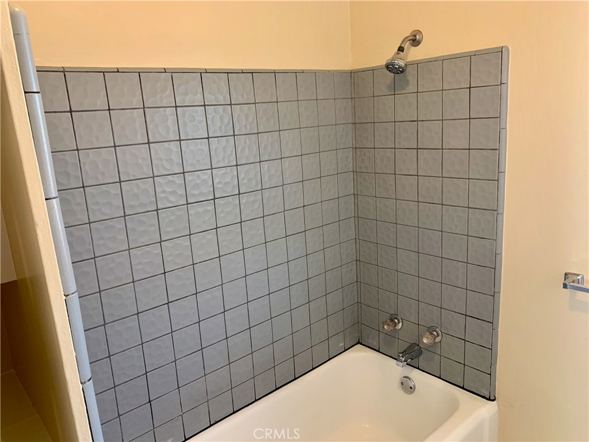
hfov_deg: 67.3
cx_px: 294
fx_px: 442
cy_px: 221
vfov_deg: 53.1
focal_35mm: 26
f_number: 1.8
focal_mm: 4.25
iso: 200
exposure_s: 1/60
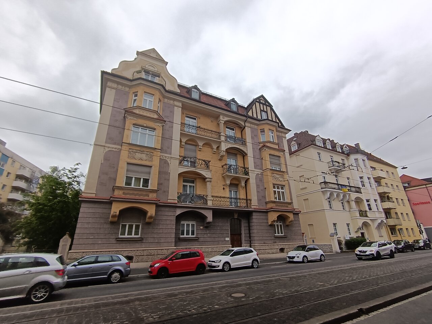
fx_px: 212
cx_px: 216
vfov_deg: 74.7
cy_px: 162
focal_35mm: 17
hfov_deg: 91.0
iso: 100
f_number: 2.2
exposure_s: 1/393
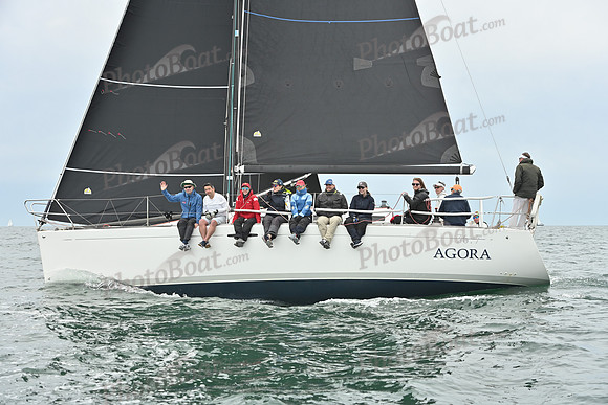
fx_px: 1182
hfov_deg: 28.8
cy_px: 202
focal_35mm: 70
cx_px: 304
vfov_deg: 19.5
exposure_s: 1/1000
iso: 320
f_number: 7.1
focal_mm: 70
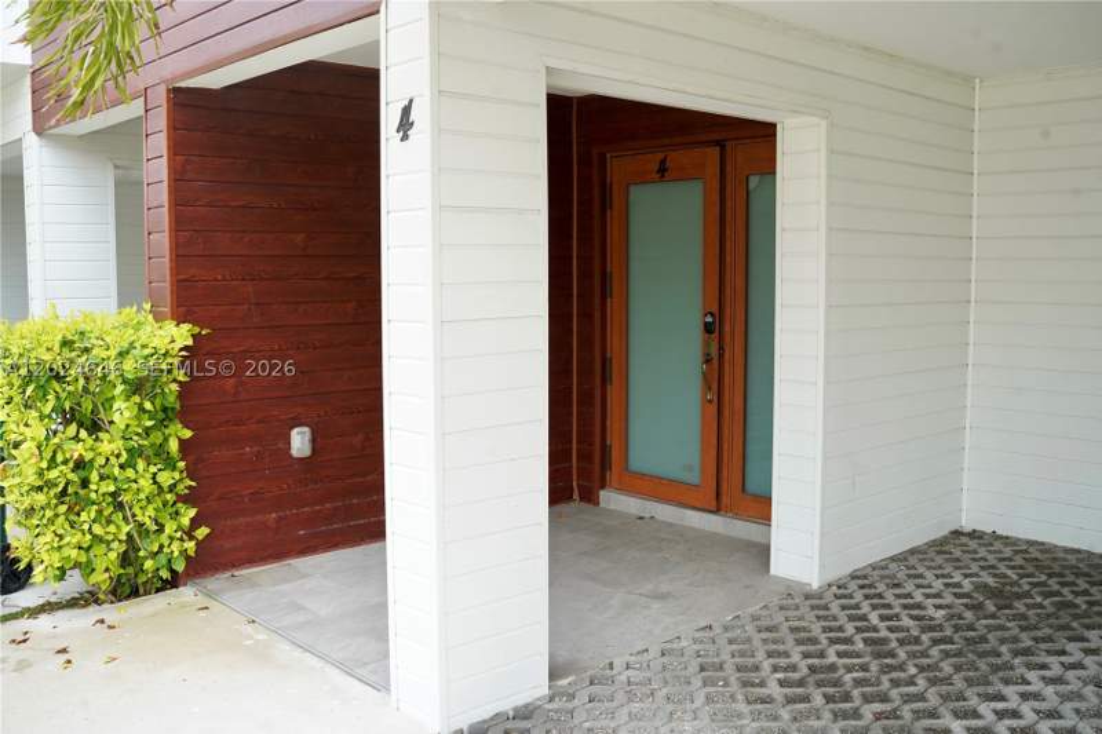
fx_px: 1071
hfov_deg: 54.4
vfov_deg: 37.8
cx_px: 551
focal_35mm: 35
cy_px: 367
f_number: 8
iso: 800
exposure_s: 1/125
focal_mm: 35
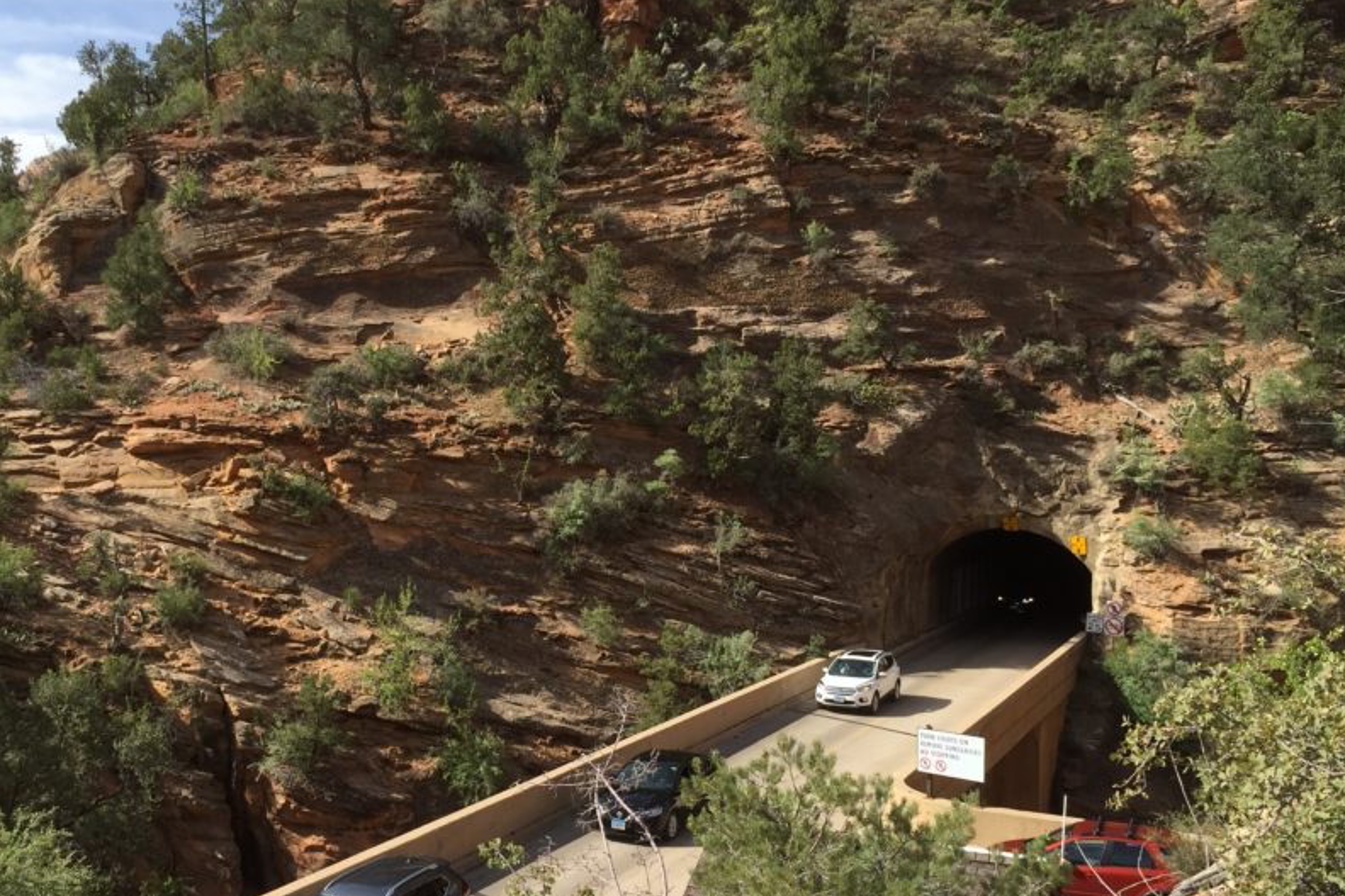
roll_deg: -1.3
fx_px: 1457
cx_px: 489
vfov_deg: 34.1
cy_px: 528
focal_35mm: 39
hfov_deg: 49.0
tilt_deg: -5.8
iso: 32
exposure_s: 1/1276
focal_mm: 4.15
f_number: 2.2
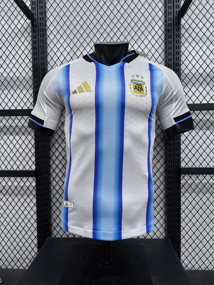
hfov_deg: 58.9
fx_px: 190
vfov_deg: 73.9
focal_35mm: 23
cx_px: 107
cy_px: 142
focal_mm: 6.14
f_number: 1.65
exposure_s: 1/50
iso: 500
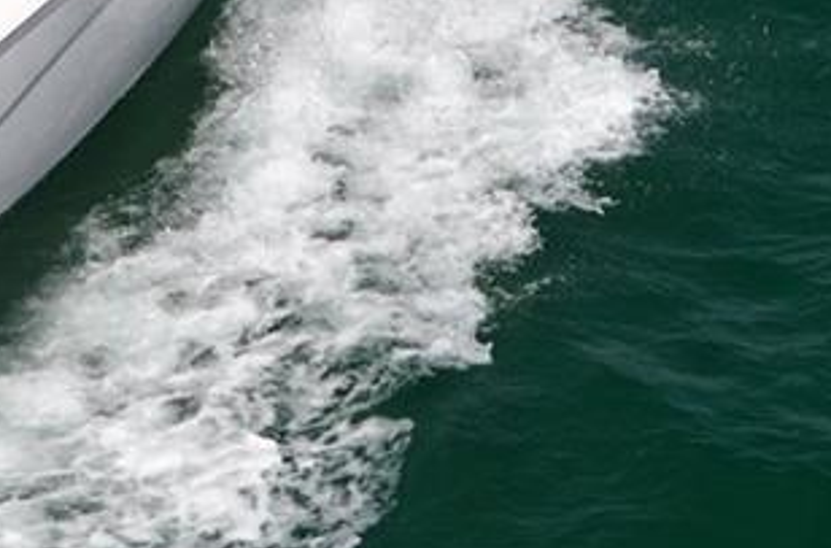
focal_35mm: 275
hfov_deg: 7.5
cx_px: -194
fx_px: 6318
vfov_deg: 4.9
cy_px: -147
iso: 100
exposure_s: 1/400
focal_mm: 55
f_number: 10
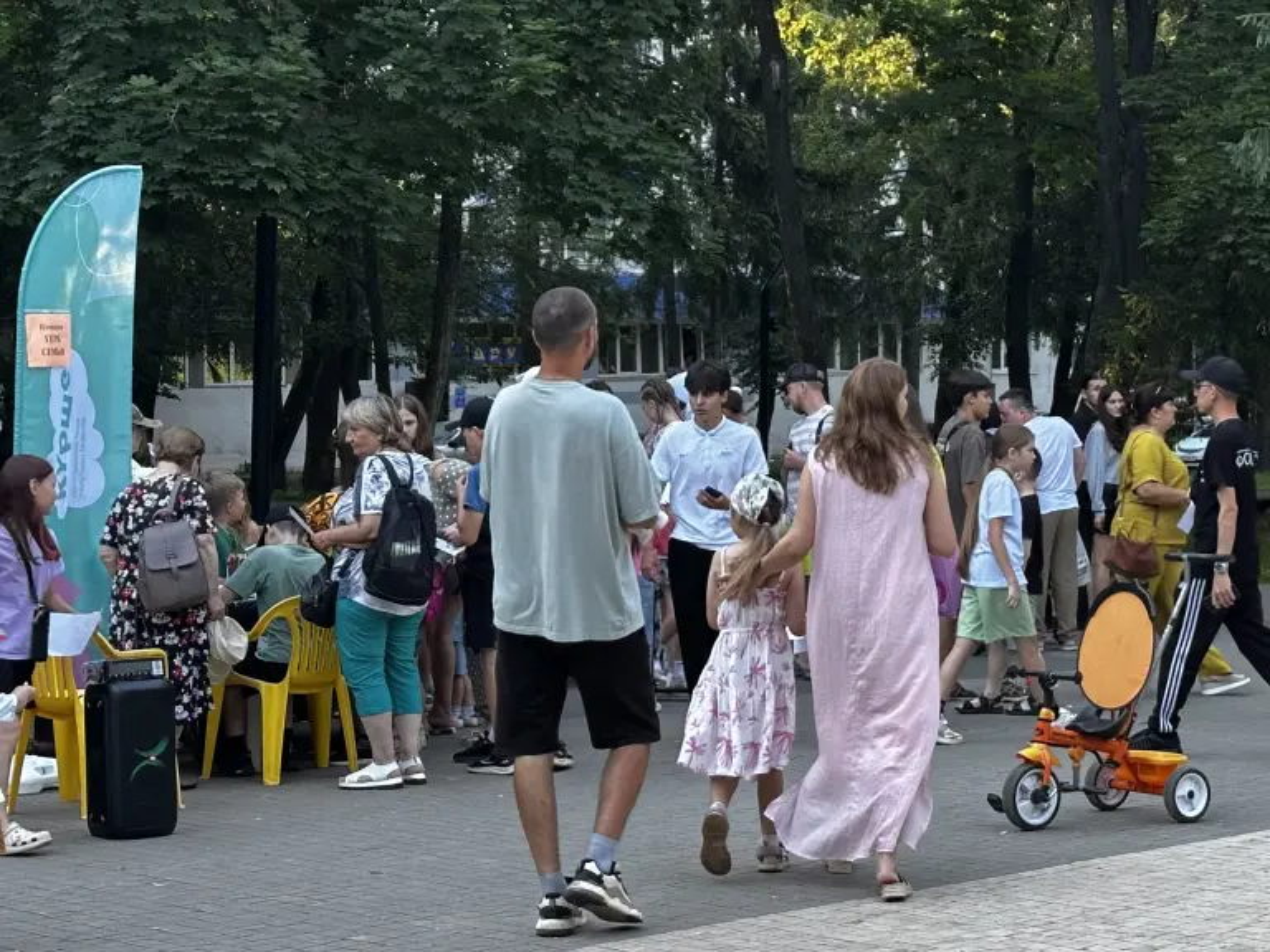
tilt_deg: -2.1
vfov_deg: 30.3
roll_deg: +0.7
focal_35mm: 48
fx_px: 1761
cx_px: 635
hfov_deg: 39.7
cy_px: 476
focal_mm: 6.86
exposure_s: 1/121
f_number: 1.78
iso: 50
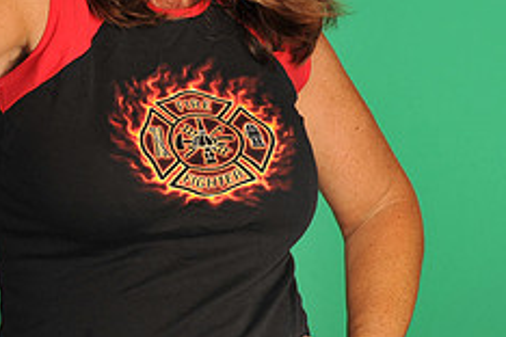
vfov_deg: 7.1
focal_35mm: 193
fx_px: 2713
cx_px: -24
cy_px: 30
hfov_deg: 10.5
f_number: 7.1
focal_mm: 78
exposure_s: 1/125
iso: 200
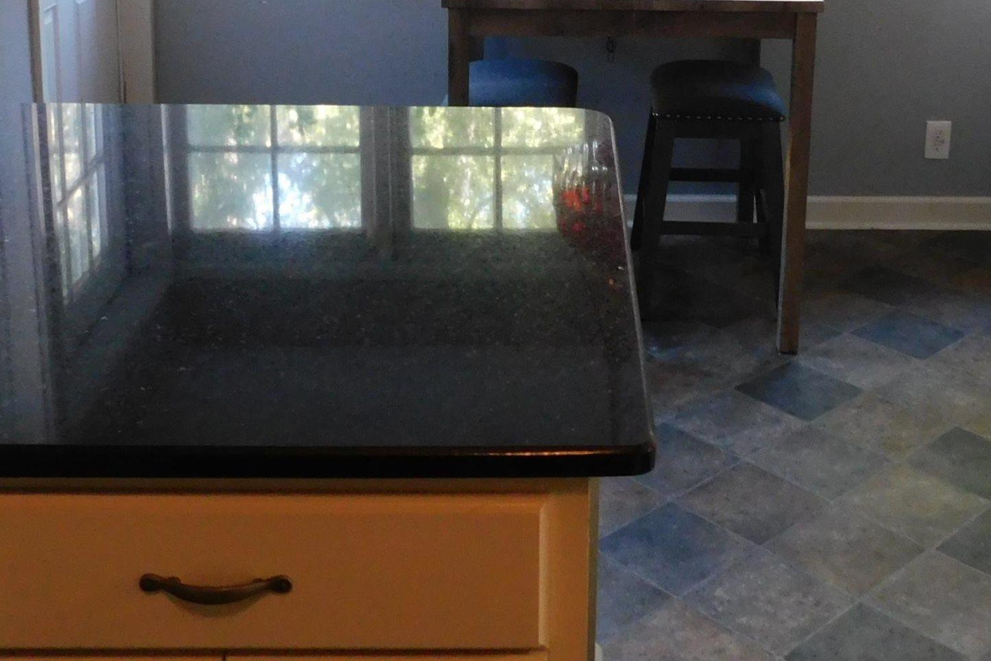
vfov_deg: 25.0
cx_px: 616
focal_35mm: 51
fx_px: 1404
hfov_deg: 38.6
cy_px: -32
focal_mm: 4
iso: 400
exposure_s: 1/30
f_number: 3
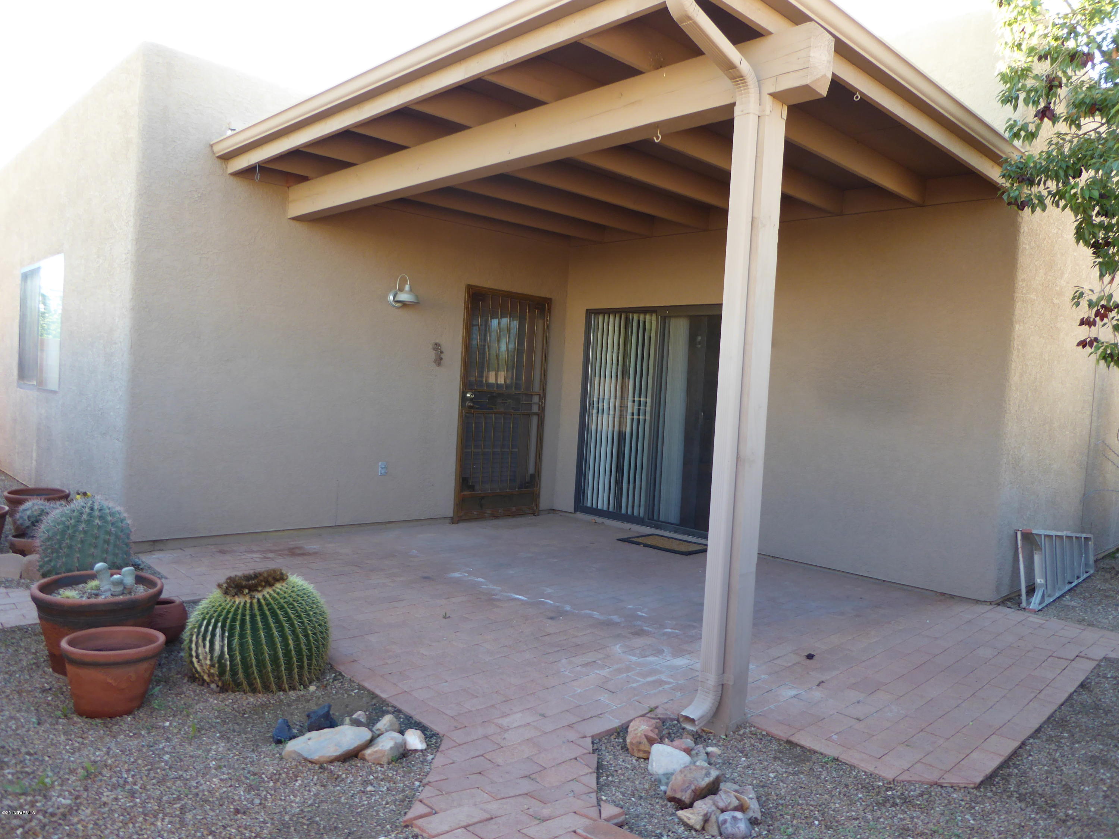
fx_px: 808
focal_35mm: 25
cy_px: 420
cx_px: 560
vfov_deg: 54.9
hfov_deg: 69.4
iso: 100
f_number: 3.3
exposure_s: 1/60
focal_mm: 4.3
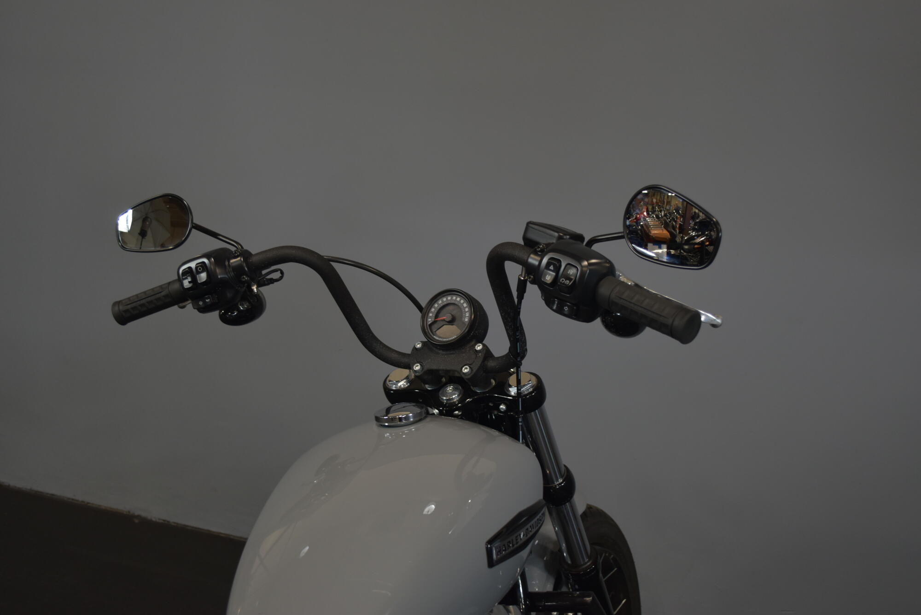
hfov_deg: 49.5
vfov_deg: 34.2
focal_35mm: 39
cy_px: 308
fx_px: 998
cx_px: 460
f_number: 4.2
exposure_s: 1/30
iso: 400
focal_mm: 26
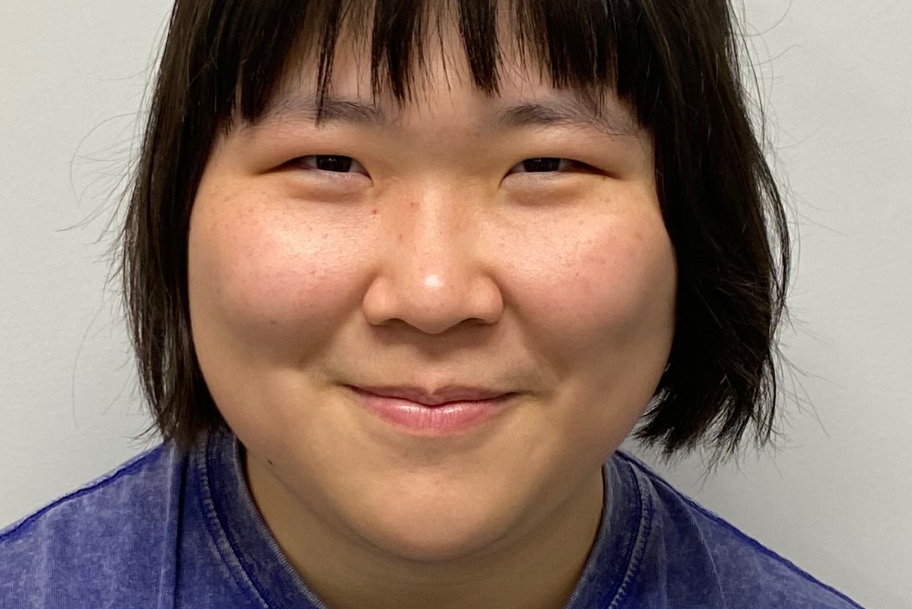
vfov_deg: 35.9
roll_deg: +0.8
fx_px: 937
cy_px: 253
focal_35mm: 37
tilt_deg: -9.1
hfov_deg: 51.9
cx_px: 452
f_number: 1.8
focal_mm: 4.25
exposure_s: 1/60
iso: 100
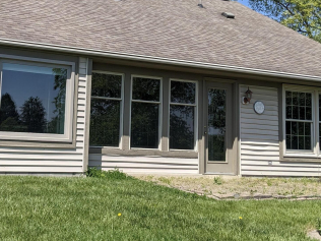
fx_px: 529
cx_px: 111
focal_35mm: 57
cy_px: 82
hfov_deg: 33.5
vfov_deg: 25.5
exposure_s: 1/2924
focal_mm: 4.38
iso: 53
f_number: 1.73
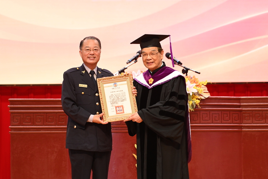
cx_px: 134
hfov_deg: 8.6
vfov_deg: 5.7
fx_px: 1787
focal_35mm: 240
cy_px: 90
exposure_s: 1/125
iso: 2000
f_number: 5.6
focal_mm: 240
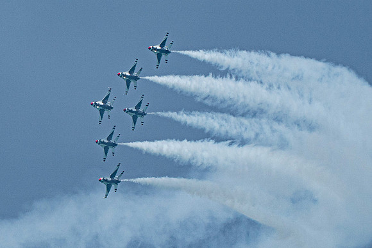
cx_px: 148
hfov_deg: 2.1
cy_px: 123
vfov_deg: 1.4
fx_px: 10383
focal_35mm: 1005
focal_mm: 400
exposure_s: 1/2000
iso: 640
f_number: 10
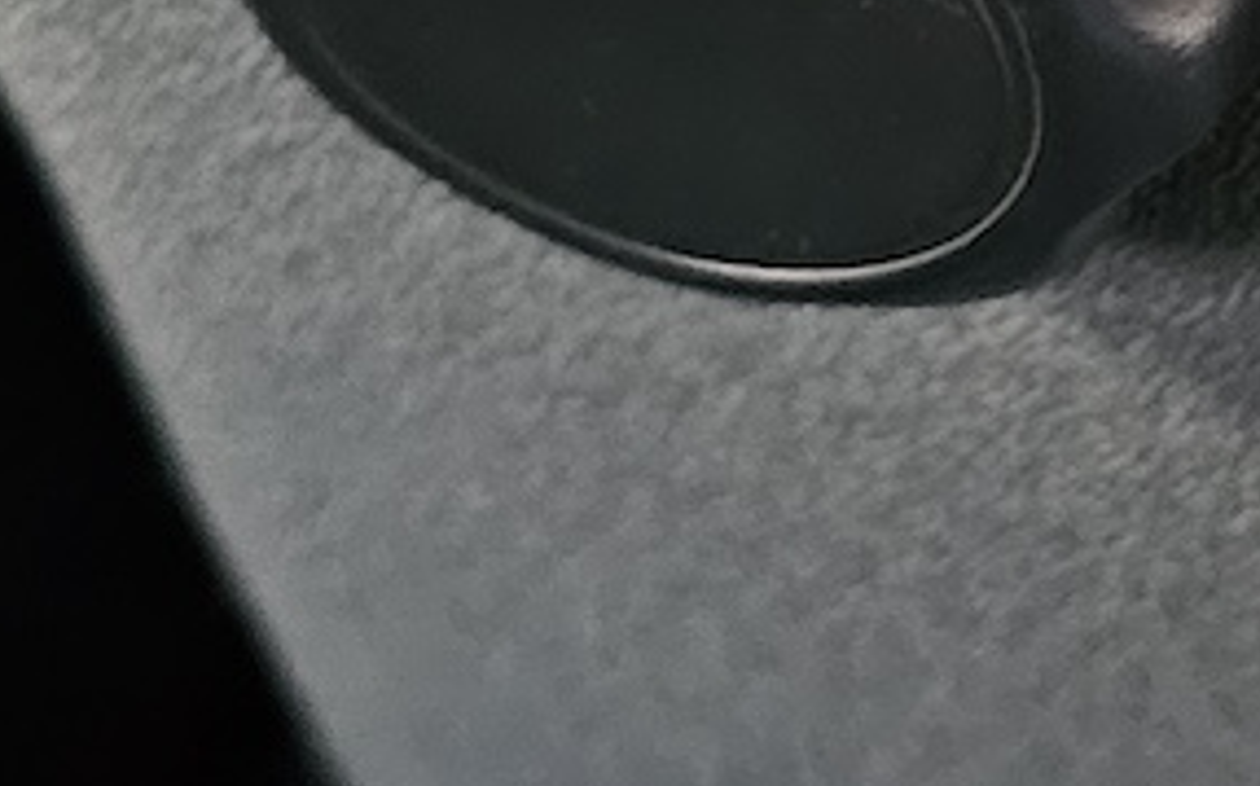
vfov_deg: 10.6
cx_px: 1199
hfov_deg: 17.2
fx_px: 4084
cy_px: -391
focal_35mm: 119
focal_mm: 6.3
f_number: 1.7
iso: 1250
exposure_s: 1/24
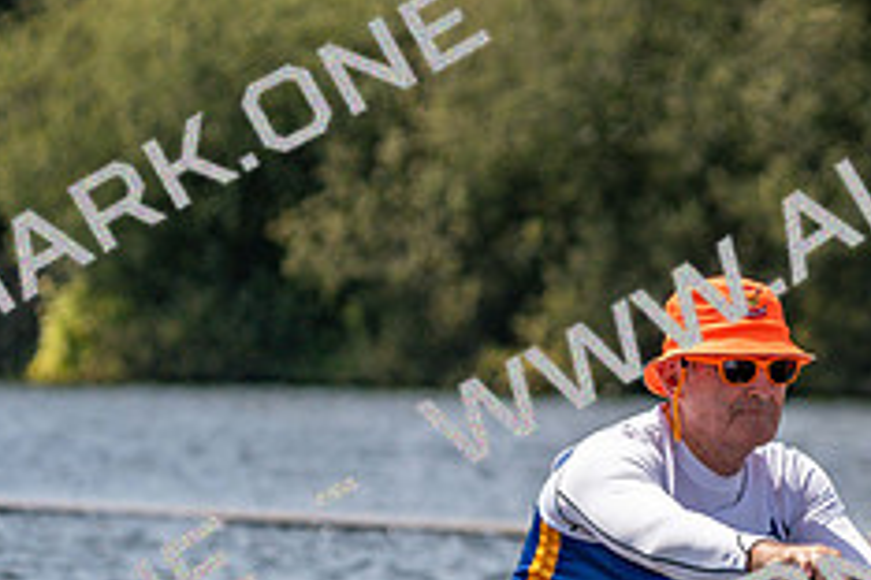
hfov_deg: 4.2
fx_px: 12000
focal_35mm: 496
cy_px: 474
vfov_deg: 2.8
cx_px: 878
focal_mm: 200
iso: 200
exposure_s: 1/2000
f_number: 5.6
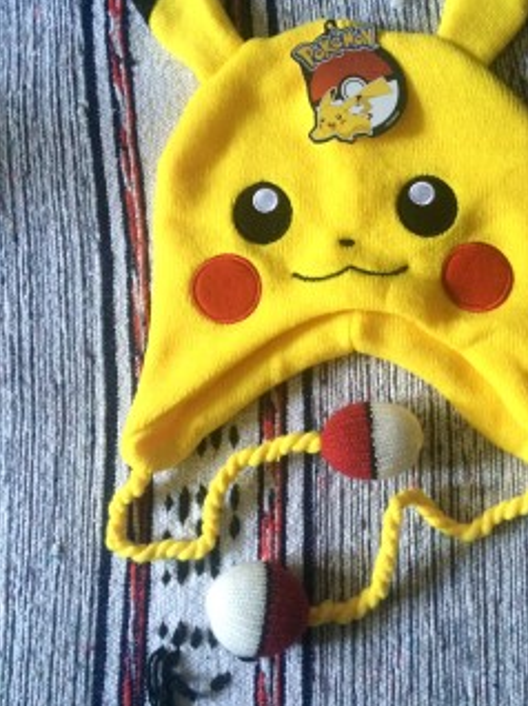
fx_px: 794
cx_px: 353
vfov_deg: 47.7
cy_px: 292
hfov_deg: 36.4
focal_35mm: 39
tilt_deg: -83.0
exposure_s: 1/17
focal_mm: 4.15
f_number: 2.2
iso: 250
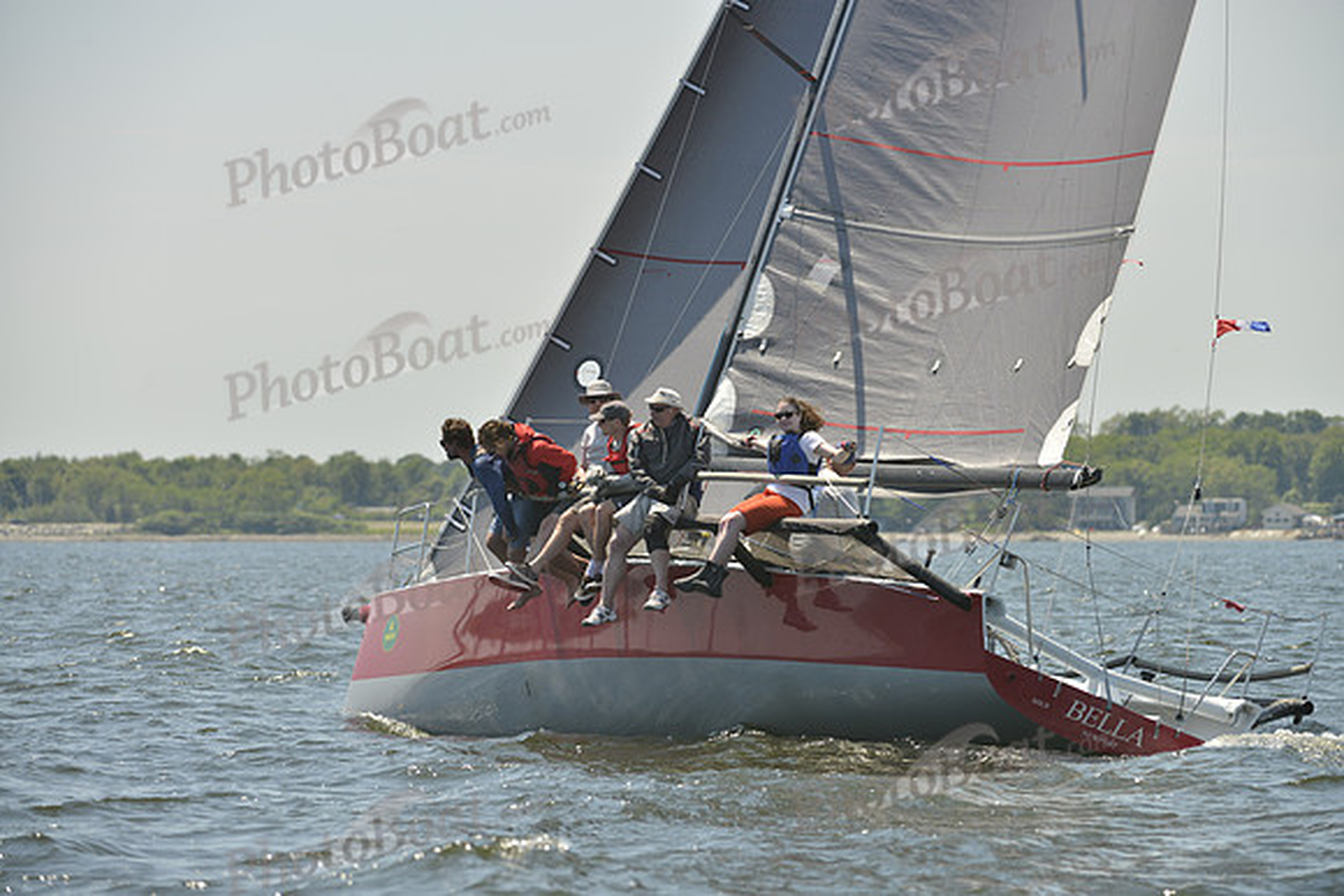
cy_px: 448
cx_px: 672
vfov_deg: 6.9
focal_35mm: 200
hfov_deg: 10.3
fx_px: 7468
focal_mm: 200
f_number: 5.6
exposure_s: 1/1250
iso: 280
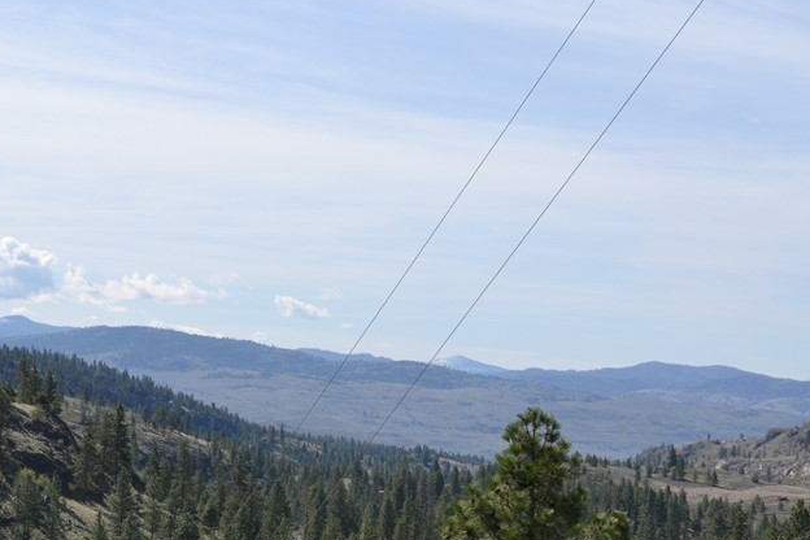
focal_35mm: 94
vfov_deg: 14.5
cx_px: 279
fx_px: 2115
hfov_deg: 21.6
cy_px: 393
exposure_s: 1/250
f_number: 8
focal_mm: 36
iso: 100
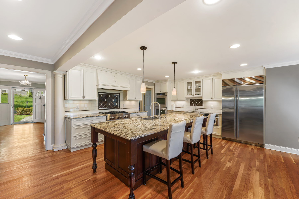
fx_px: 116
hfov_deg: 104.3
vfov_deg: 81.2
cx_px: 150
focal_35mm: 14
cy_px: 100
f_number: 8
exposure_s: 1/2
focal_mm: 14
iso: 200
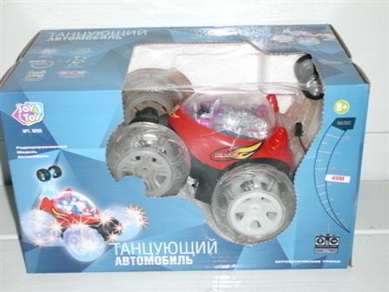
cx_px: 194
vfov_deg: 24.8
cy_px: 146
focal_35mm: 59
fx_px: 663
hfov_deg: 32.7
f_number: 3.7
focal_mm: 10.5
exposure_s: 1/60
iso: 100
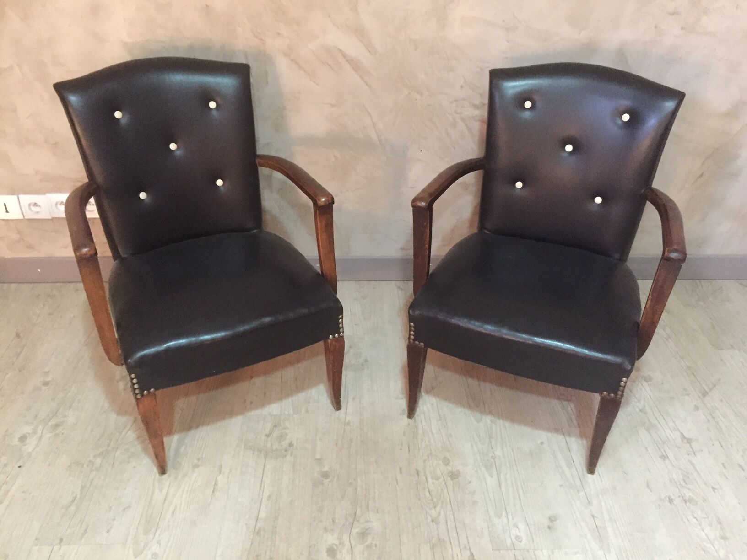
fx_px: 626
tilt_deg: -30.4
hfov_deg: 61.7
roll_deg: -0.6
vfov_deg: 48.2
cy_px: 280
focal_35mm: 29
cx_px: 374
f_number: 2.2
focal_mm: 4.15
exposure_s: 1/17
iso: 640
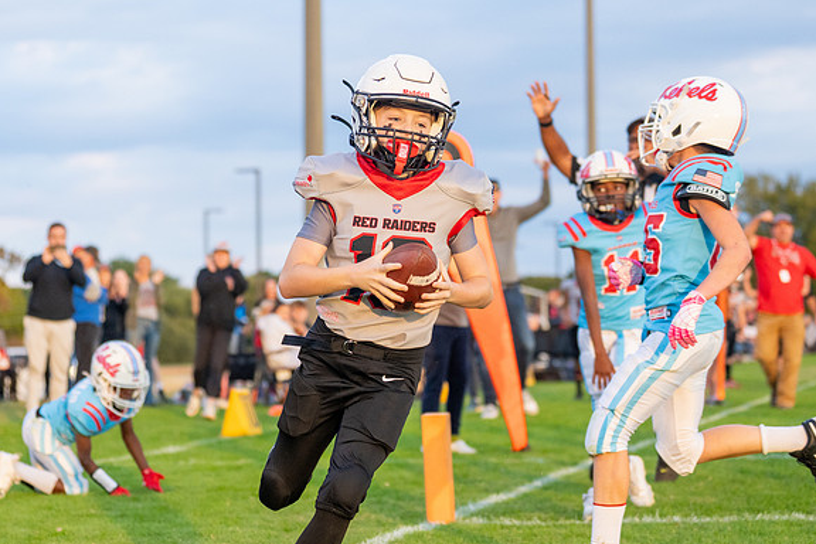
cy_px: 223
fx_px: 2629
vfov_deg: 11.8
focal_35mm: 116
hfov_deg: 17.6
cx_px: 299
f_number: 2.8
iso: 1000
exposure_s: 1/1600
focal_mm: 70
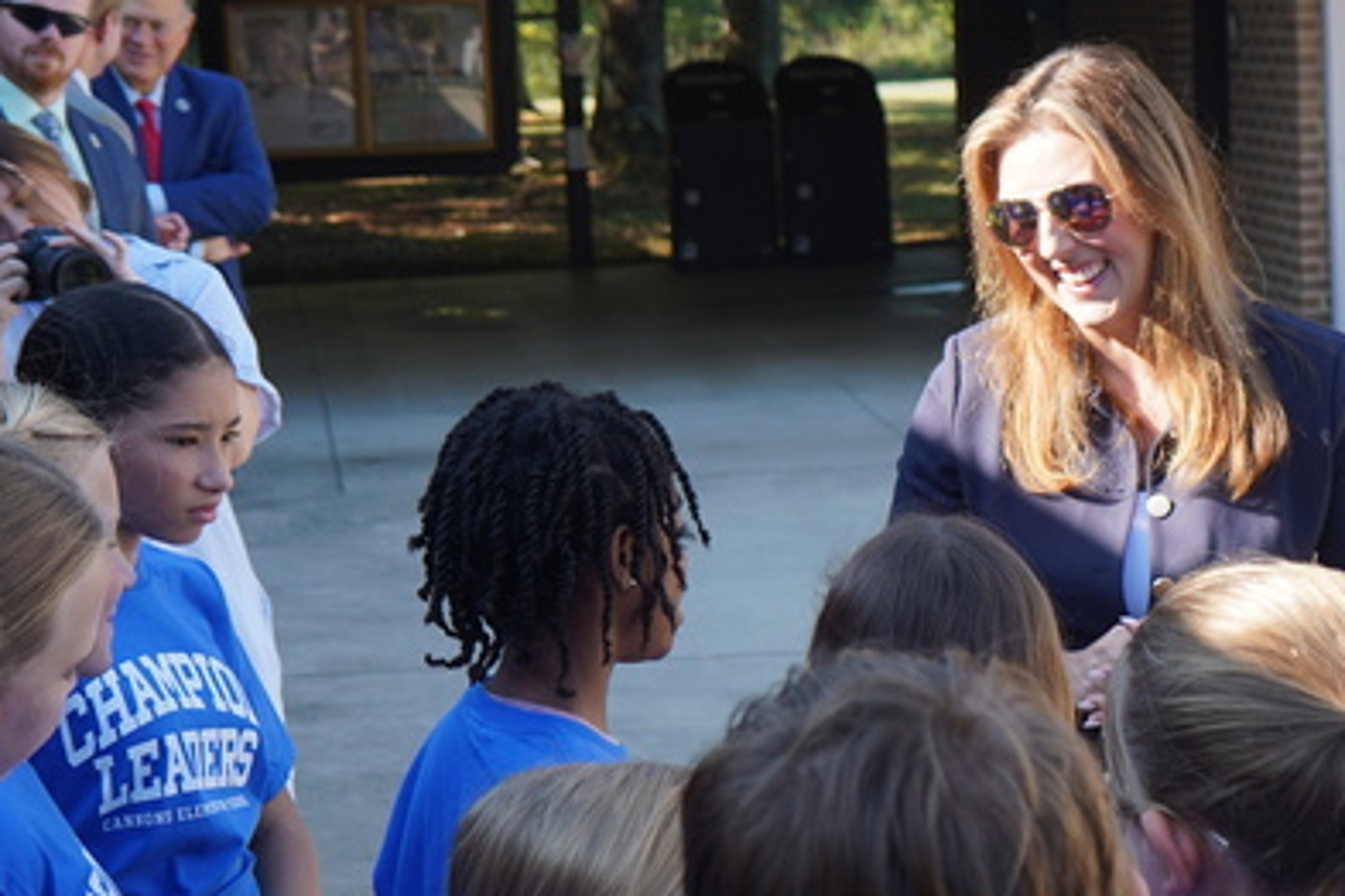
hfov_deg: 20.5
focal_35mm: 99
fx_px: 3698
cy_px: 638
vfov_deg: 13.8
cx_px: 982
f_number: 4.5
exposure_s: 1/160
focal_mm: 38
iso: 100
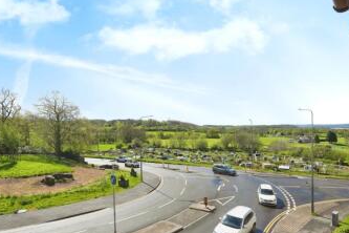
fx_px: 194
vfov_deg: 61.5
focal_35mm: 20
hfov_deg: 83.9
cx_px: 187
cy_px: 137
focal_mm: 14
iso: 250
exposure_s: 1/800
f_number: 7.1
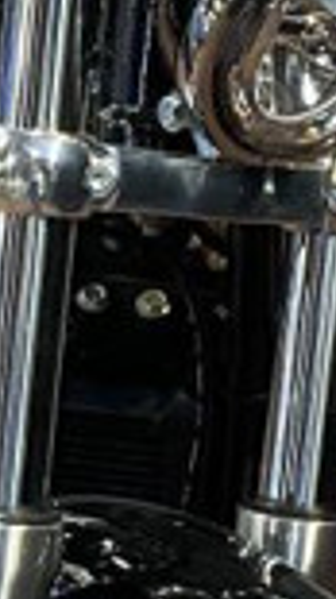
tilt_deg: -35.0
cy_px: 415
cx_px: 178
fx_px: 3094
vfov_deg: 11.0
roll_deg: +6.7
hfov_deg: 6.2
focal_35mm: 195
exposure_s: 1/60
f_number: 1.8
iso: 160
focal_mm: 4.25
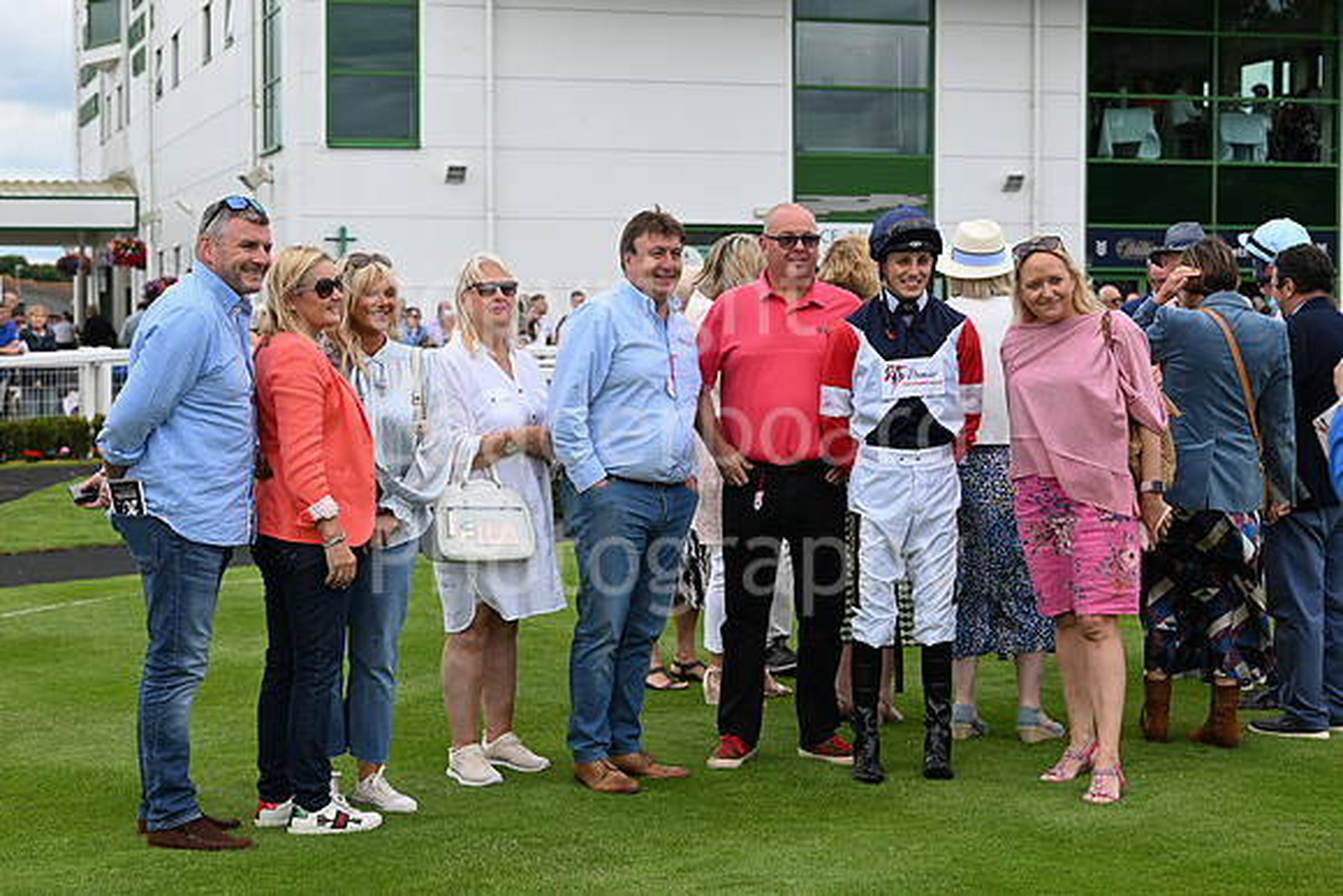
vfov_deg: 19.5
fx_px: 2612
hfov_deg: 28.8
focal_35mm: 70
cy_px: 448
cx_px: 672
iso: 640
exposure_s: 1/1250
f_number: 5.6
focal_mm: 70
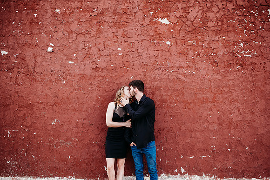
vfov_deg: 51.2
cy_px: 90
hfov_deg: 71.3
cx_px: 138
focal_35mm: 25
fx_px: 188
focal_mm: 24
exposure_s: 1/640
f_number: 2.8
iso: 250
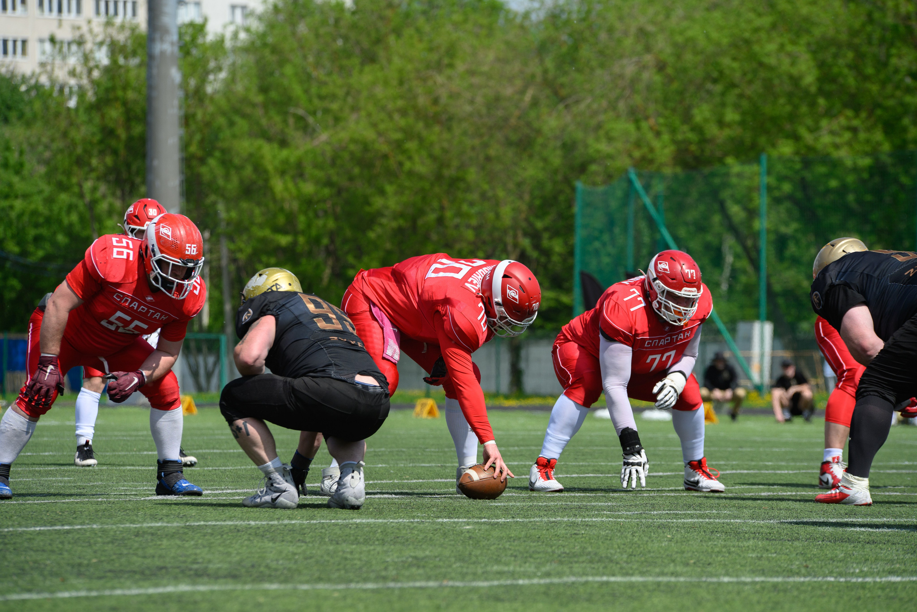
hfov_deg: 10.3
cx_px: 458
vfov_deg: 6.9
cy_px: 306
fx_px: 5094
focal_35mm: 200
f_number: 5.6
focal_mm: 200
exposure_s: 1/2000
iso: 200
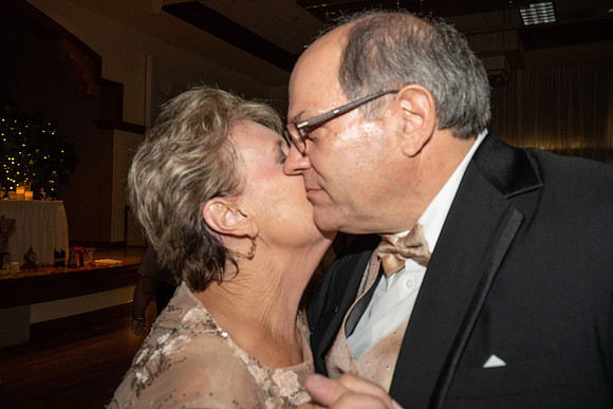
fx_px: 596
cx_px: 306
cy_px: 204
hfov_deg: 54.4
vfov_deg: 37.9
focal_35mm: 35
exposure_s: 1/80
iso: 6400
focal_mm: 35
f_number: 7.1
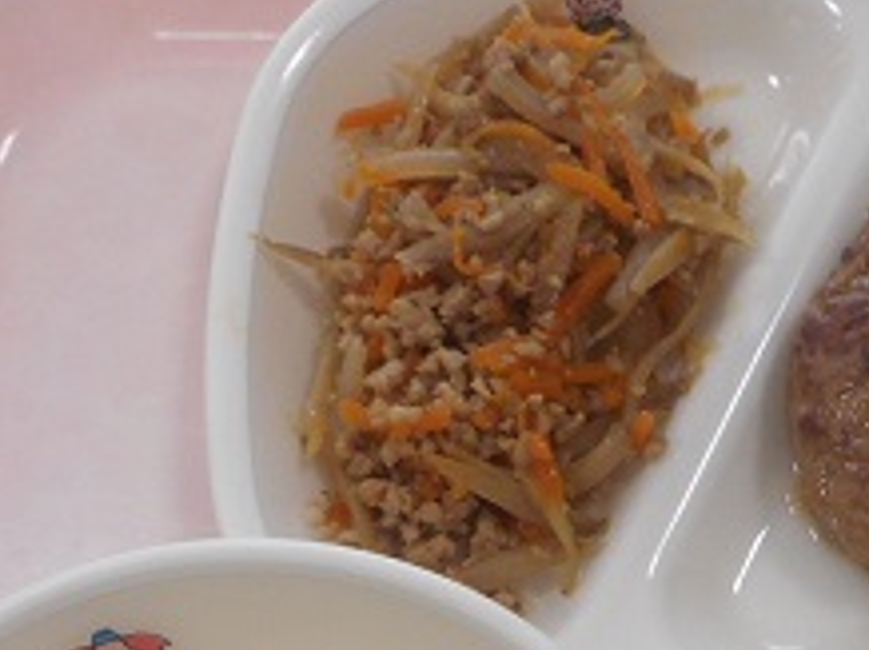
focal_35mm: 71
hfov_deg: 26.2
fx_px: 1780
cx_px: 843
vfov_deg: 19.7
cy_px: 742
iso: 140
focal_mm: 4.5
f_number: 3.7
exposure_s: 1/30
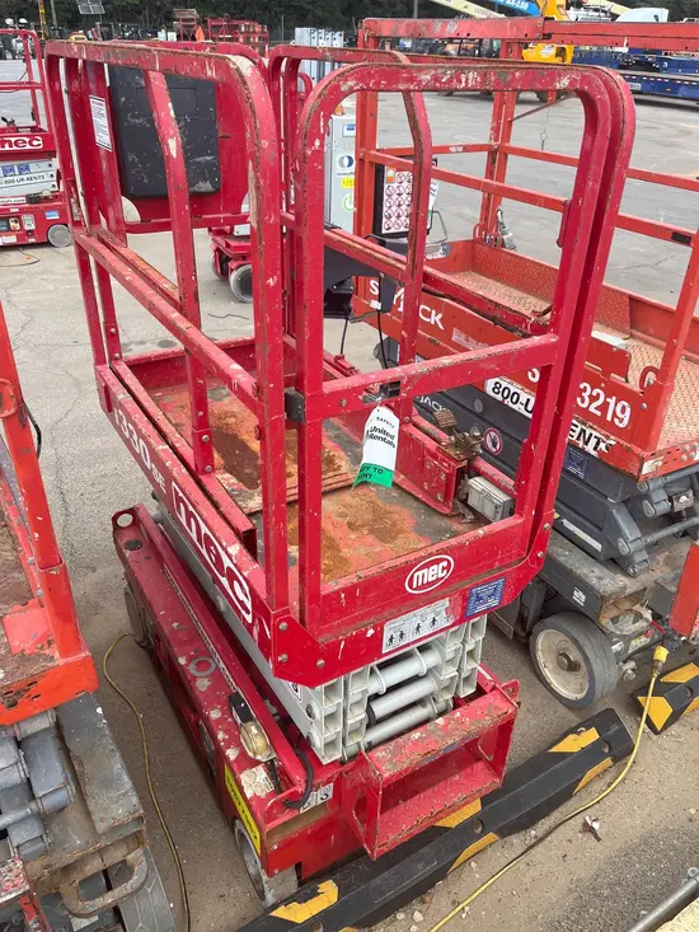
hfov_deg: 53.1
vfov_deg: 67.3
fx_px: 700
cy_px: 466
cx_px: 350
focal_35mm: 26
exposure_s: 1/833
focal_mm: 5.1
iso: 50
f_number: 1.6
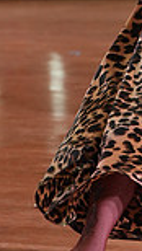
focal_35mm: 276
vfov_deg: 7.7
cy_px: -57
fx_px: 1841
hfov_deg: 4.4
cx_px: 167
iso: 1600
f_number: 4
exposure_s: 1/500
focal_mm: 70
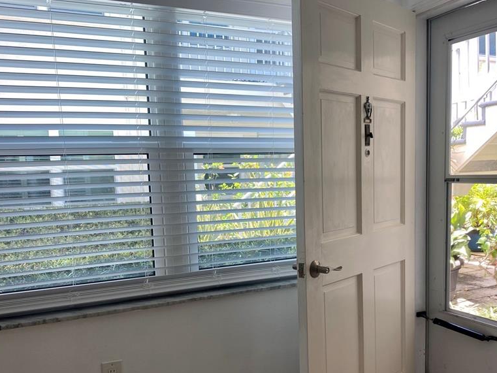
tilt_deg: -6.9
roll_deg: +2.0
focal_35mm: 35
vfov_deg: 40.5
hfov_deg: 52.6
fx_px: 503
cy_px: 229
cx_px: 265
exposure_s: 1/135
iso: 32
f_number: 1.8
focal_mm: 4.25
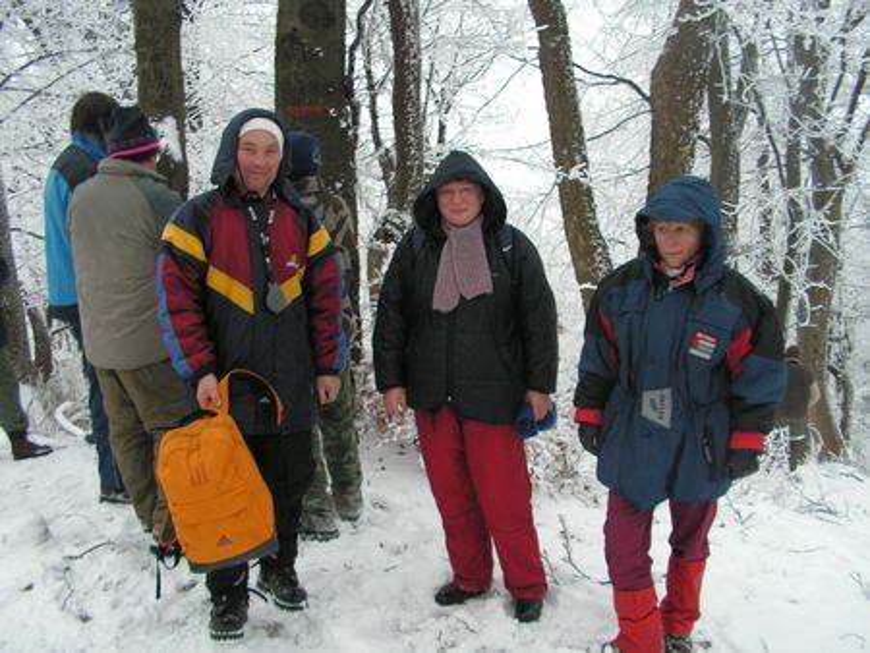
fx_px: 905
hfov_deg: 51.3
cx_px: 435
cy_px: 326
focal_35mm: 36
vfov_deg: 39.7
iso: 50
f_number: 3.2
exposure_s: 1/40
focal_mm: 6
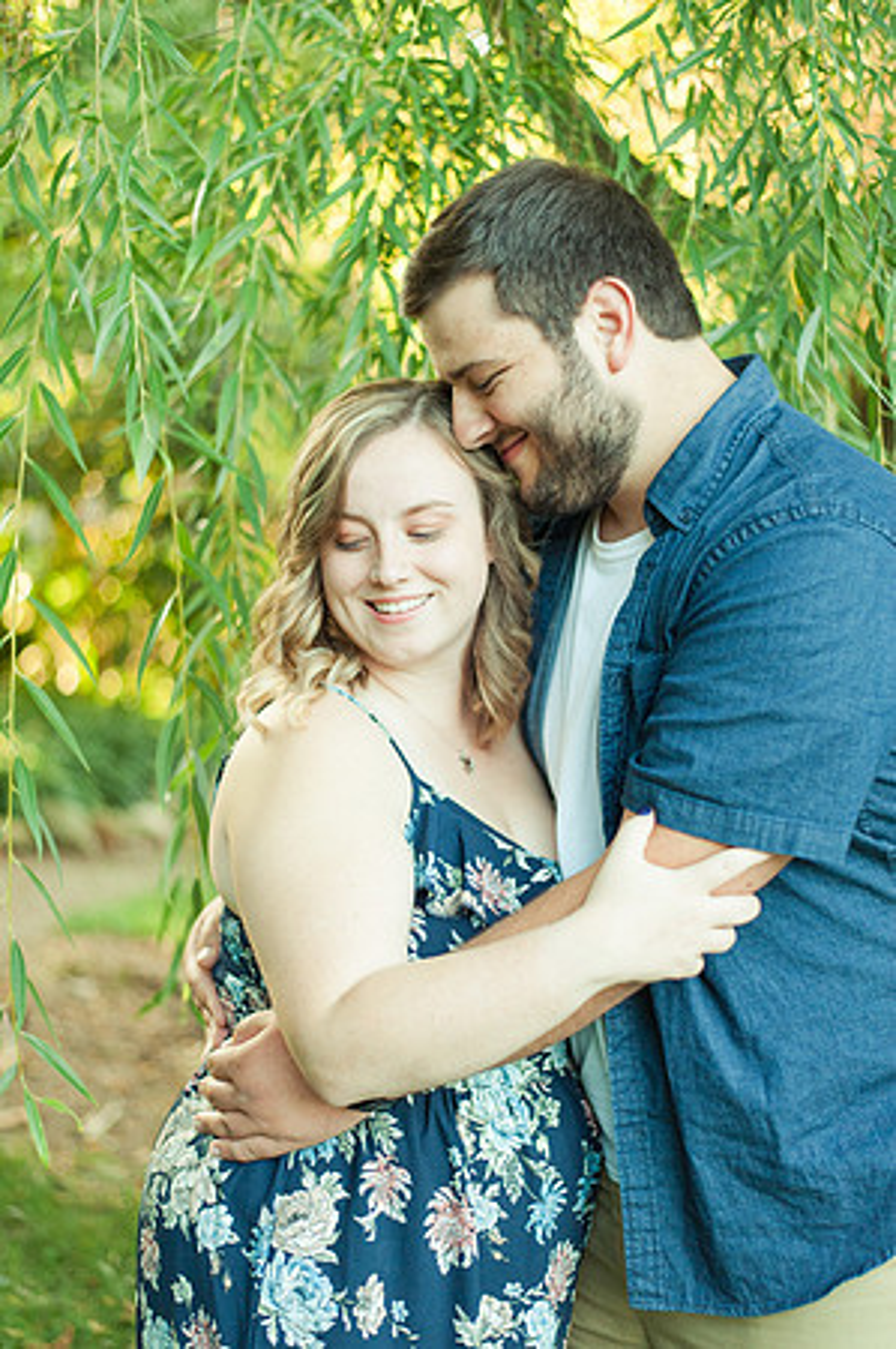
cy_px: 674
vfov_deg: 39.6
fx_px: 1871
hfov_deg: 26.9
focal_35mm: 50
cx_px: 448
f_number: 1.8
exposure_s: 1/500
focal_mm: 50
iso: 640
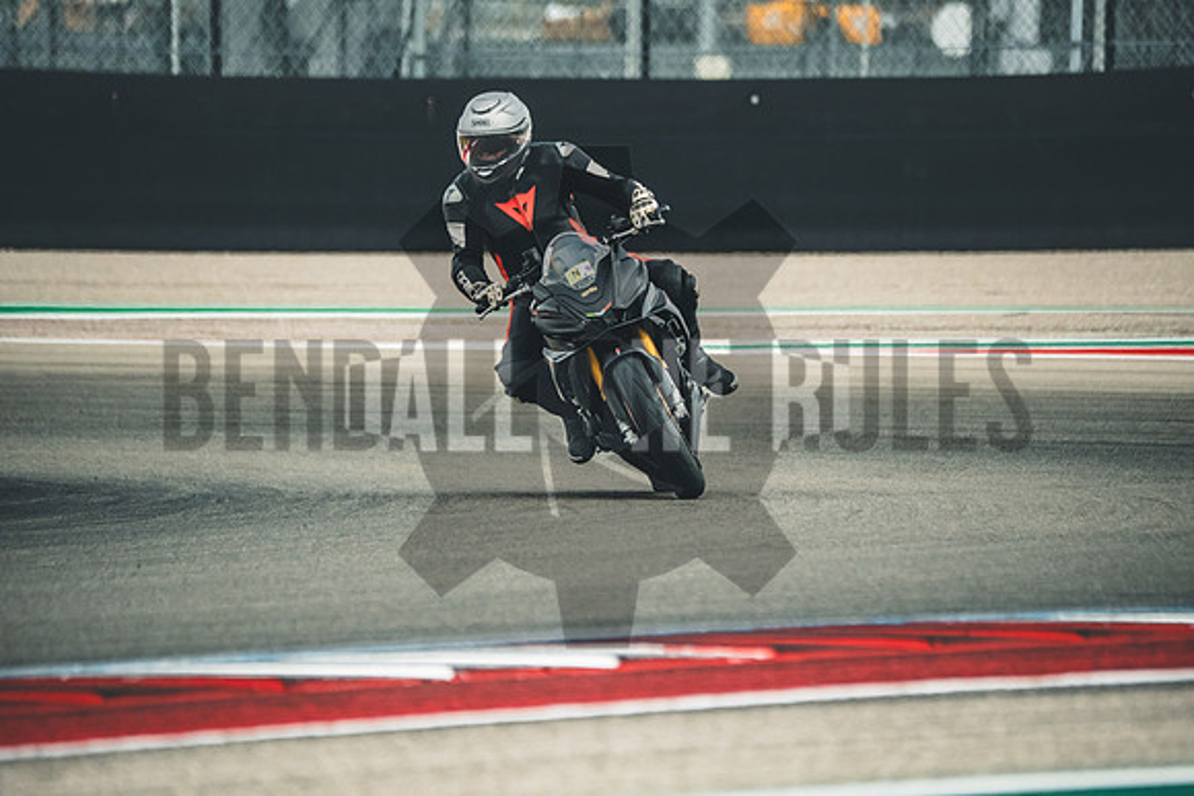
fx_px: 19904
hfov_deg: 3.4
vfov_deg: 2.3
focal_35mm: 600
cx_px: 597
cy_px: 398
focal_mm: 400
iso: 1600
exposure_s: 1/1250
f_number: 5.6
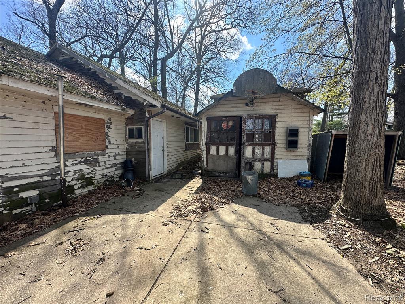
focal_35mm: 14
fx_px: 164
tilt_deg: -6.4
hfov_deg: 102.1
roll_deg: +0.1
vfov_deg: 85.7
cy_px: 152
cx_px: 202
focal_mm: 2.22
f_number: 2.2
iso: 50
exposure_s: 1/744
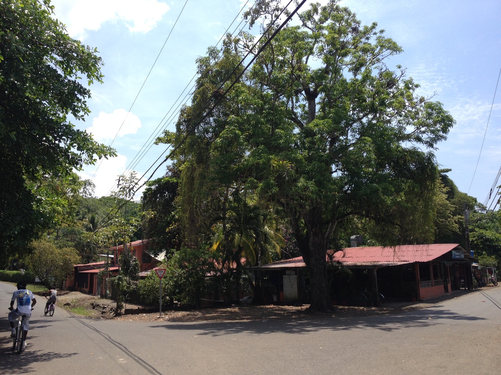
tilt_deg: +7.1
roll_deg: +0.1
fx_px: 507
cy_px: 188
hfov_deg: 52.6
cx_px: 250
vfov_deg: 40.7
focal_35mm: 35
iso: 50
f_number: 2.4
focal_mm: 4.28
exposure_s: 1/1534
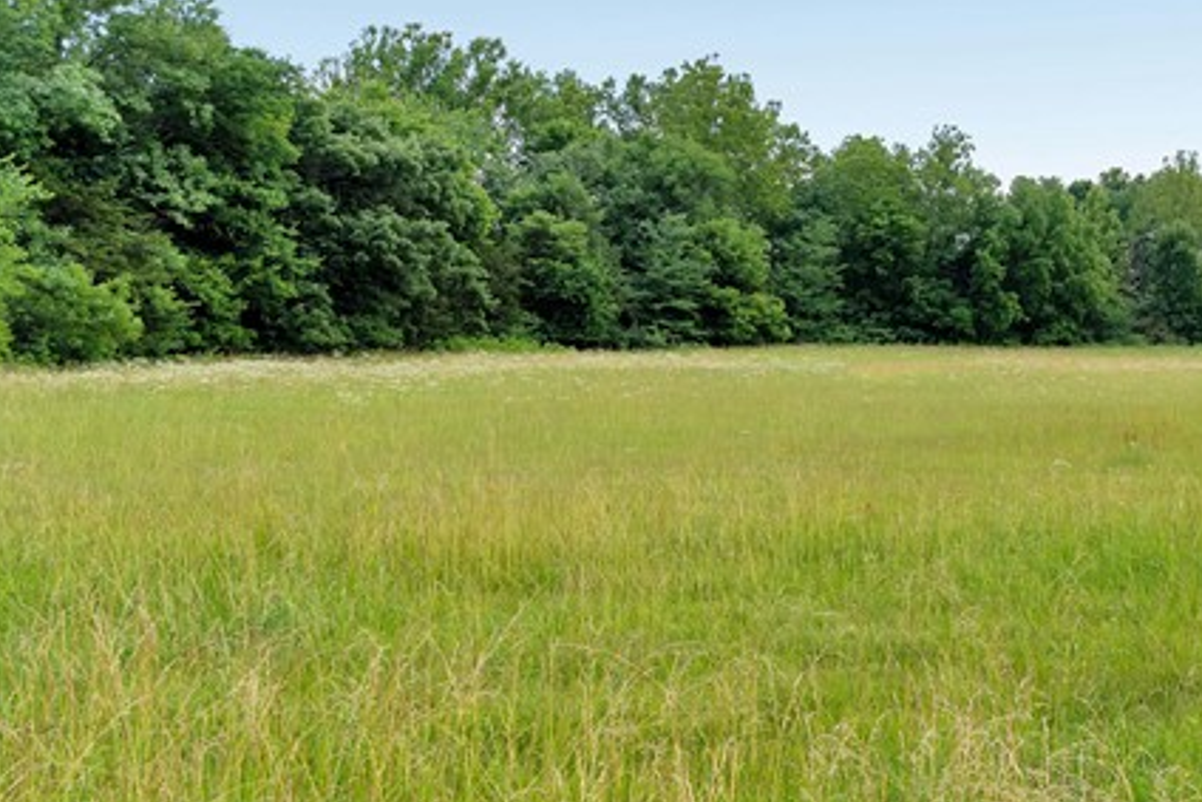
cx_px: 1344
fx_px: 1369
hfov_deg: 38.5
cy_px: 315
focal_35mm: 41
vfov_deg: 32.5
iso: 100
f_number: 7.1
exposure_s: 1/60
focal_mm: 16
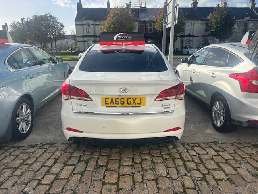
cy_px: 97
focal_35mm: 26
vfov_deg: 53.1
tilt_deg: -15.2
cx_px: 129
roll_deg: +0.5
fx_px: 194
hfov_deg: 67.3
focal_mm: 5.96
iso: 50
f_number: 1.6
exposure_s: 1/3413
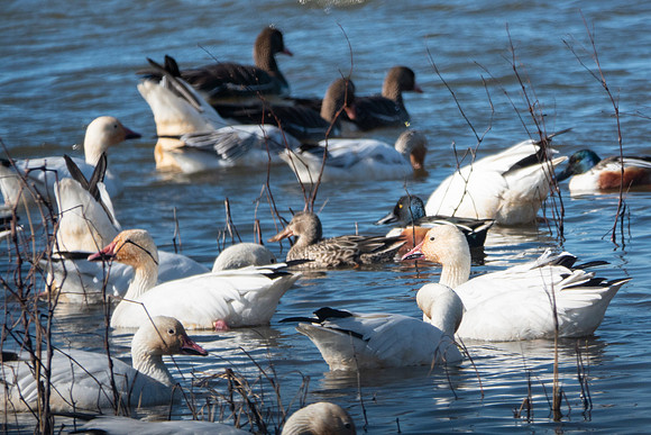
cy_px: 271
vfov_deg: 1.6
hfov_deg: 2.4
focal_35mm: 842
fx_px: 15233
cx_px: 403
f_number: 4.5
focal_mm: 220
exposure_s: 1/1250
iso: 125
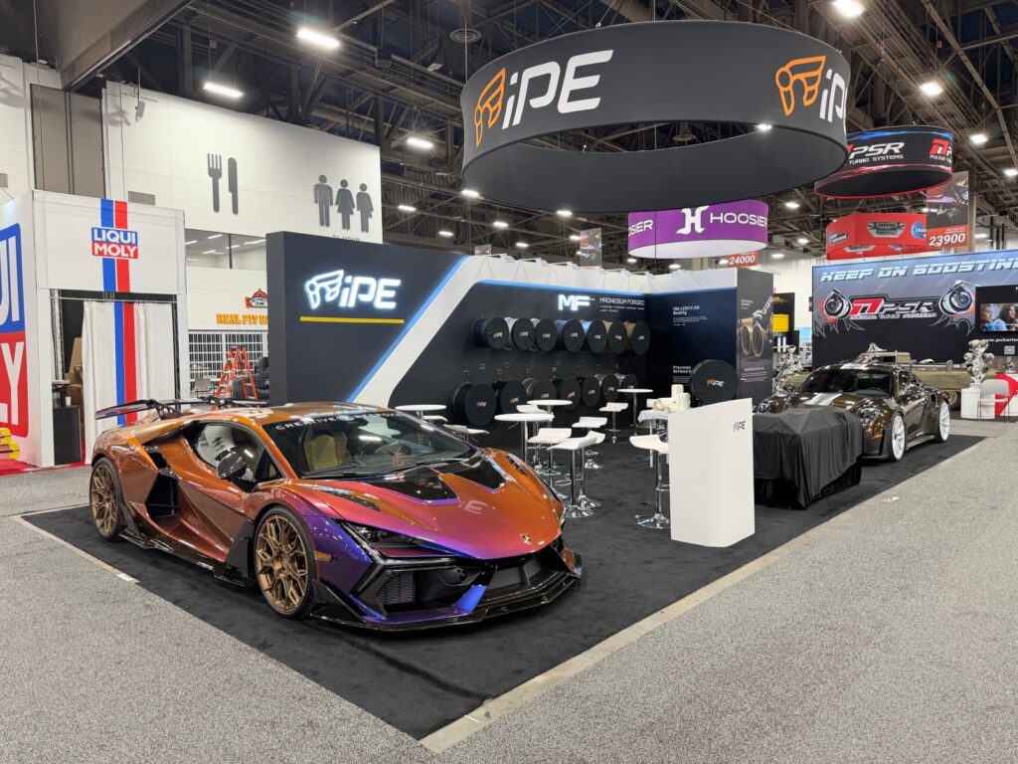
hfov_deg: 71.6
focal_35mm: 24
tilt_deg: -3.1
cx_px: 509
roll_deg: +0.2
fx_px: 706
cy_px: 382
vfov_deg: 56.8
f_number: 1.78
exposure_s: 1/121
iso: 64
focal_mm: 6.76
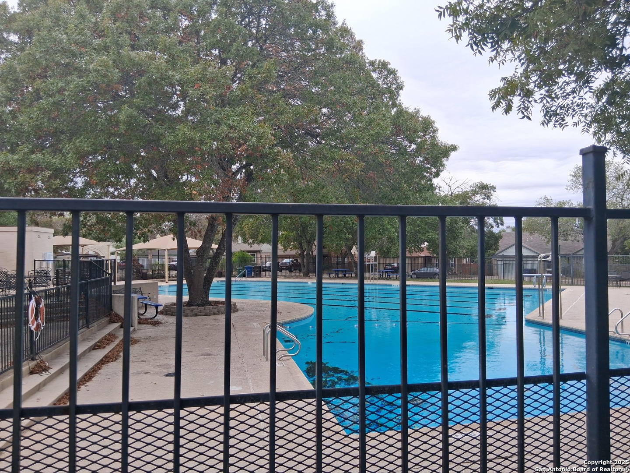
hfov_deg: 67.3
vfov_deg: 53.1
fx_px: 473
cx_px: 315
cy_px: 236
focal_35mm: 26
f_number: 1.8
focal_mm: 3.98
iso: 25
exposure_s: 1/178
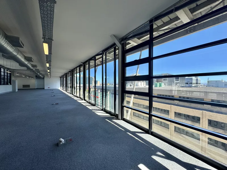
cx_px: 114
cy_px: 85
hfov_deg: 102.1
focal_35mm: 14
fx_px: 92
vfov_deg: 85.7
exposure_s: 1/749
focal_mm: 2.22
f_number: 2.2
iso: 40
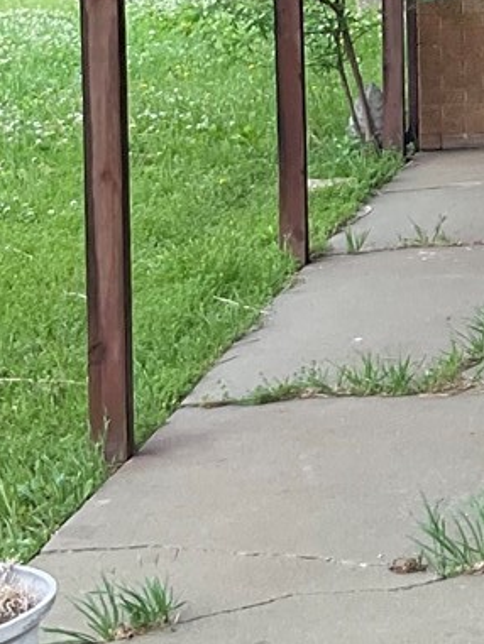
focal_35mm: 146
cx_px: 822
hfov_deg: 9.7
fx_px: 2720
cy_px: -127
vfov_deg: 13.2
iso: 16
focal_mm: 3
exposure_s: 1/224
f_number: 1.8
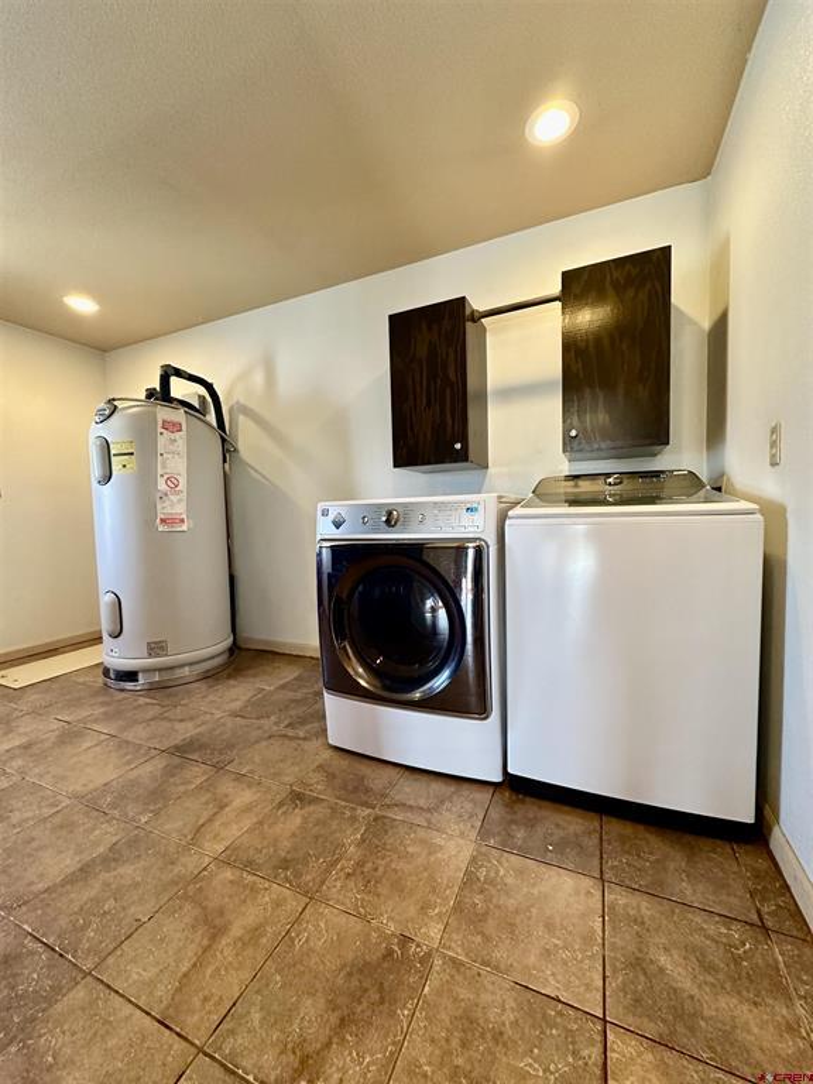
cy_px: 542
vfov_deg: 102.1
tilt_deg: -3.0
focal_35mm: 14
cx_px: 406
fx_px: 438
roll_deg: +2.0
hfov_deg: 85.7
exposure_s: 1/60
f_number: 2.2
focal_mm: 2.22
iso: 320
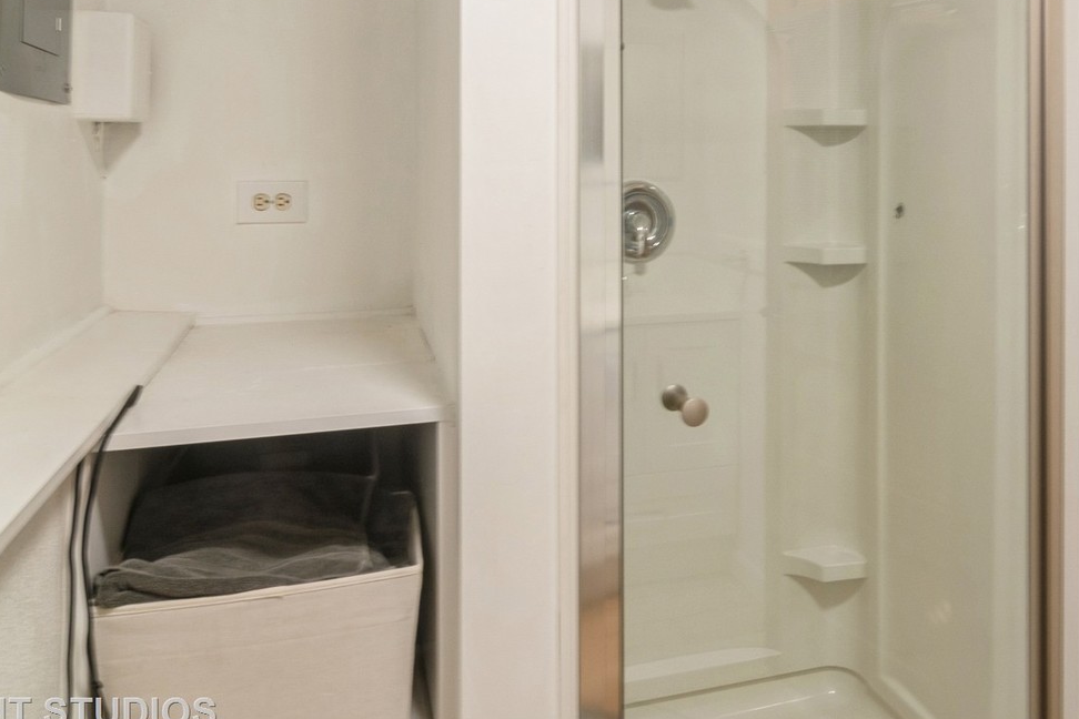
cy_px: 174
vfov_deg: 42.2
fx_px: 899
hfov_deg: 60.5
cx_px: 715
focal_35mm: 30
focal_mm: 12
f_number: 8
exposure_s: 1/4
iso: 200
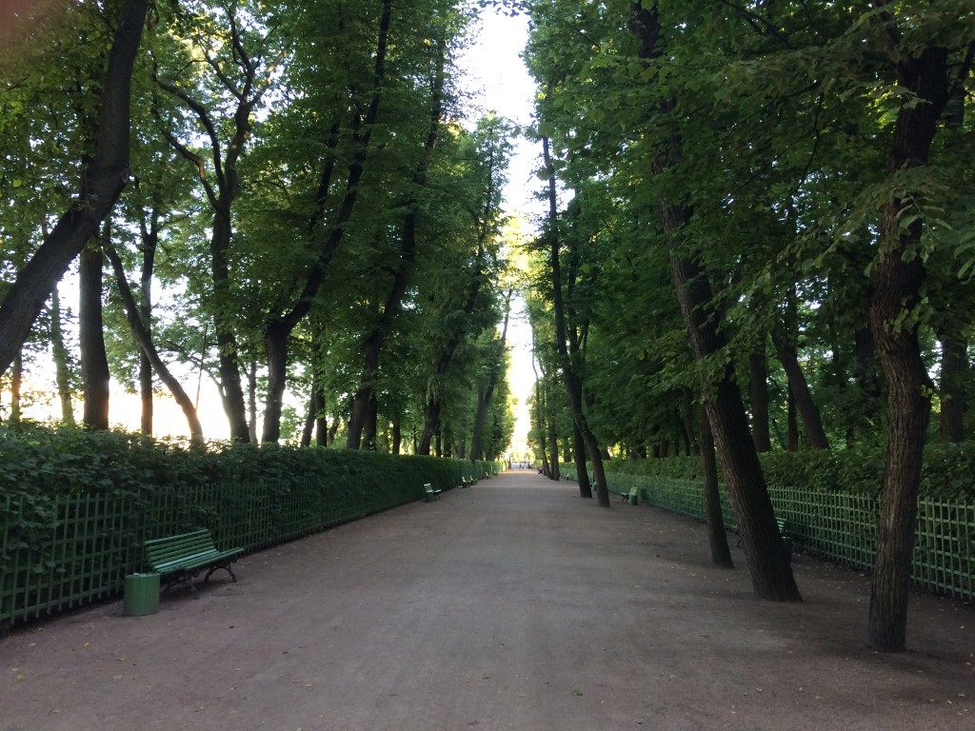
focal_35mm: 29
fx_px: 817
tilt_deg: +7.2
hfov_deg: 61.7
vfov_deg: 48.2
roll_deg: +0.0
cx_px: 488
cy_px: 366
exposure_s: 1/30
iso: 32
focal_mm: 4.15
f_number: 2.2
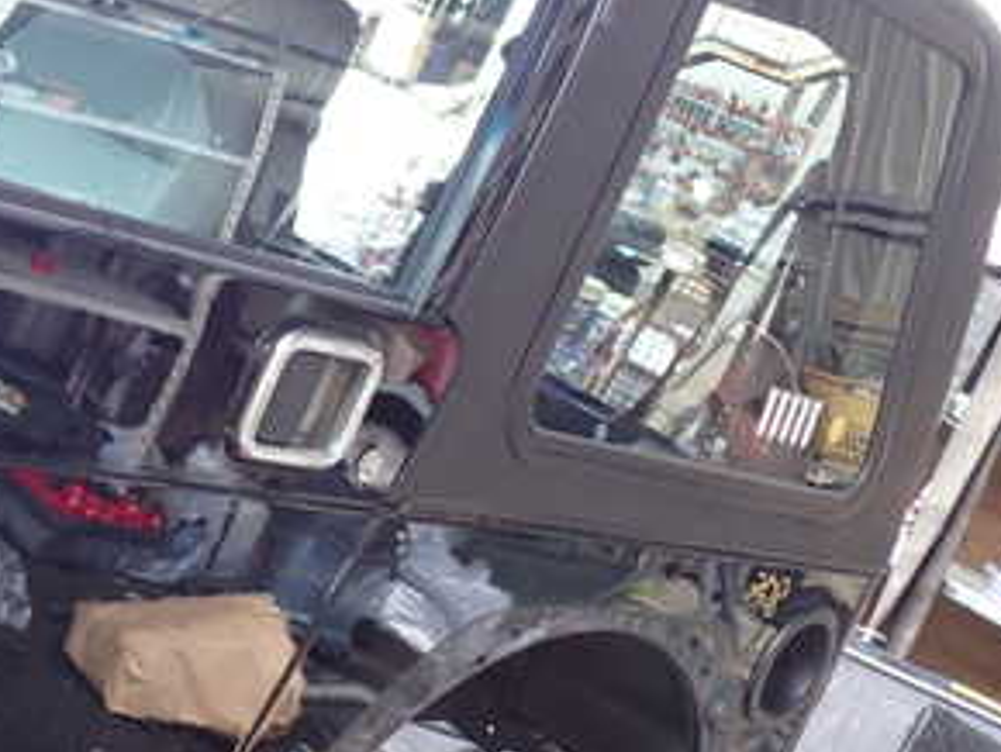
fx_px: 1794
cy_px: 186
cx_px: 17
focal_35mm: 62
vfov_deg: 23.4
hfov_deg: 29.3
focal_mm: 5.4
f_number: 2.3
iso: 200
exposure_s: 1/50
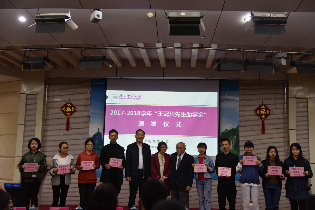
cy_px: 105
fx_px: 420
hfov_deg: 41.1
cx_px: 158
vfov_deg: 28.1
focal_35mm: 48
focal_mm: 48
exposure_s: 1/60
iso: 720
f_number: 4
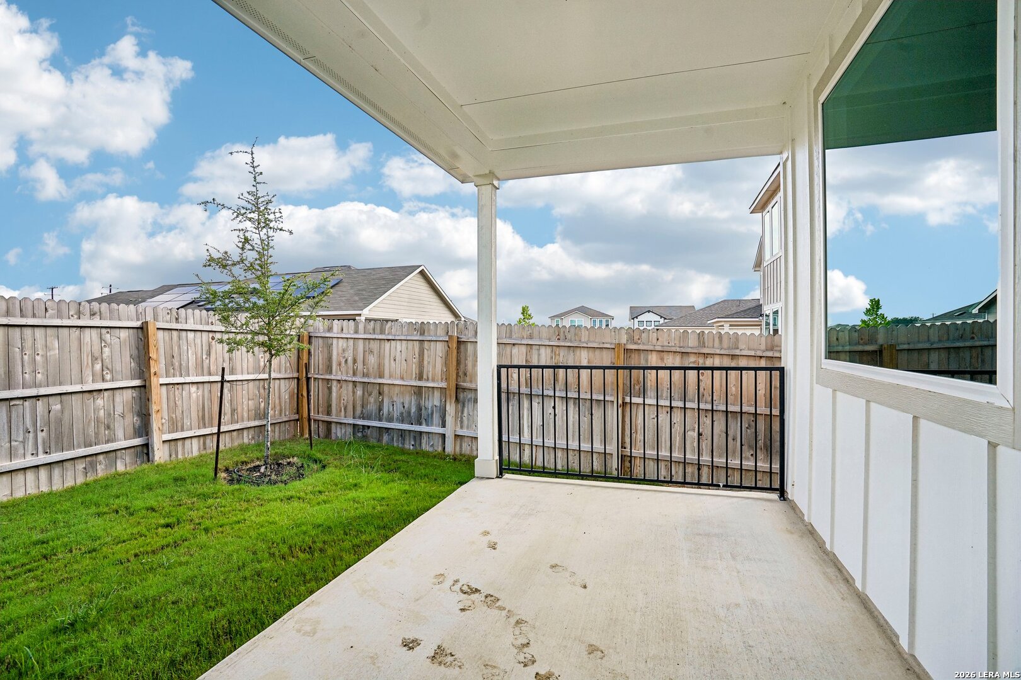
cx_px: 510
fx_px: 454
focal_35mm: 16
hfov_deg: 96.7
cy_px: 340
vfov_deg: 73.7
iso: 200
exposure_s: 1/320
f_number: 8
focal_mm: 16
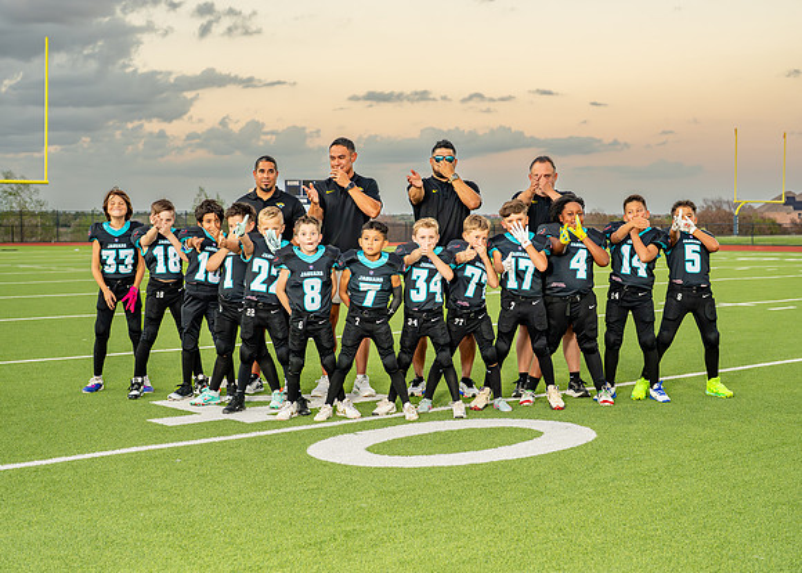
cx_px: 392
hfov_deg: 33.5
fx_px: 1331
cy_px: 280
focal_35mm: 58
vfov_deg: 24.3
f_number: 4
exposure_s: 1/400
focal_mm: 50
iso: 1250
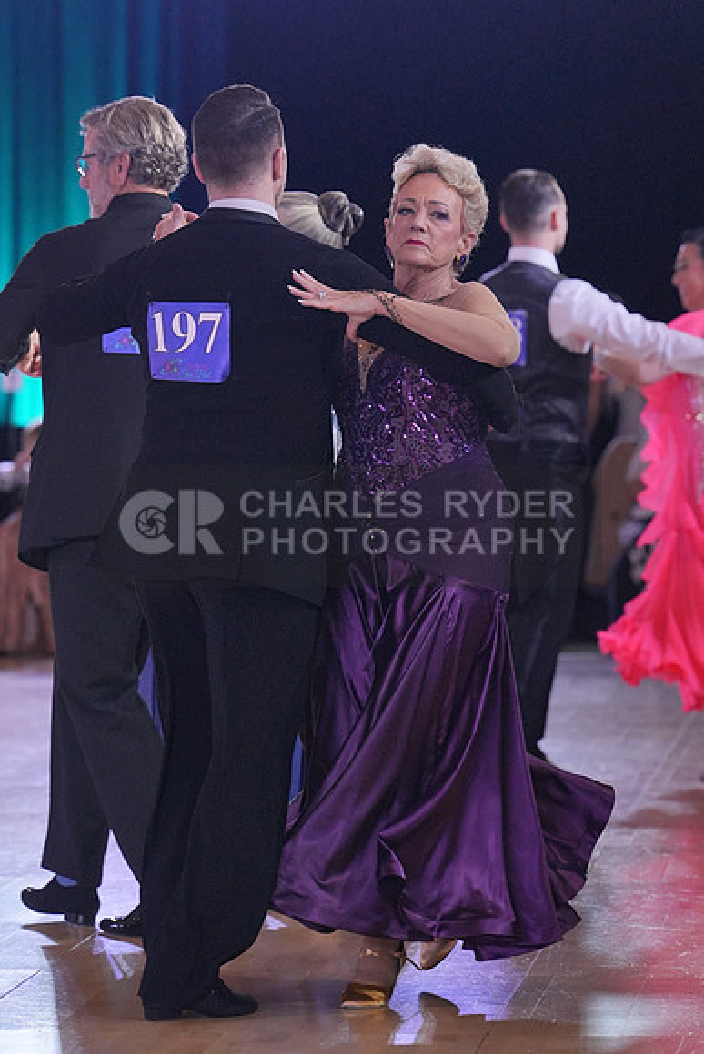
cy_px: 527
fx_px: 5394
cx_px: 352
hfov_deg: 7.5
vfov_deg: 11.2
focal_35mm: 184
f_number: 3.5
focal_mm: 123
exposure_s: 1/500
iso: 2000
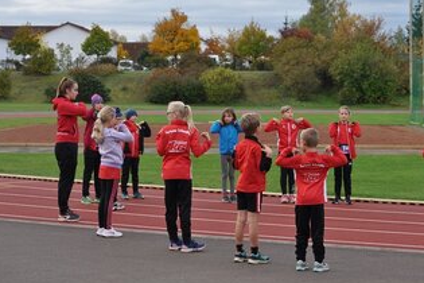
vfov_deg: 13.1
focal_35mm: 105
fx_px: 1232
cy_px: 156
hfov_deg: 19.5
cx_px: 262
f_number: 5.6
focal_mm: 55
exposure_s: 1/125
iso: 200
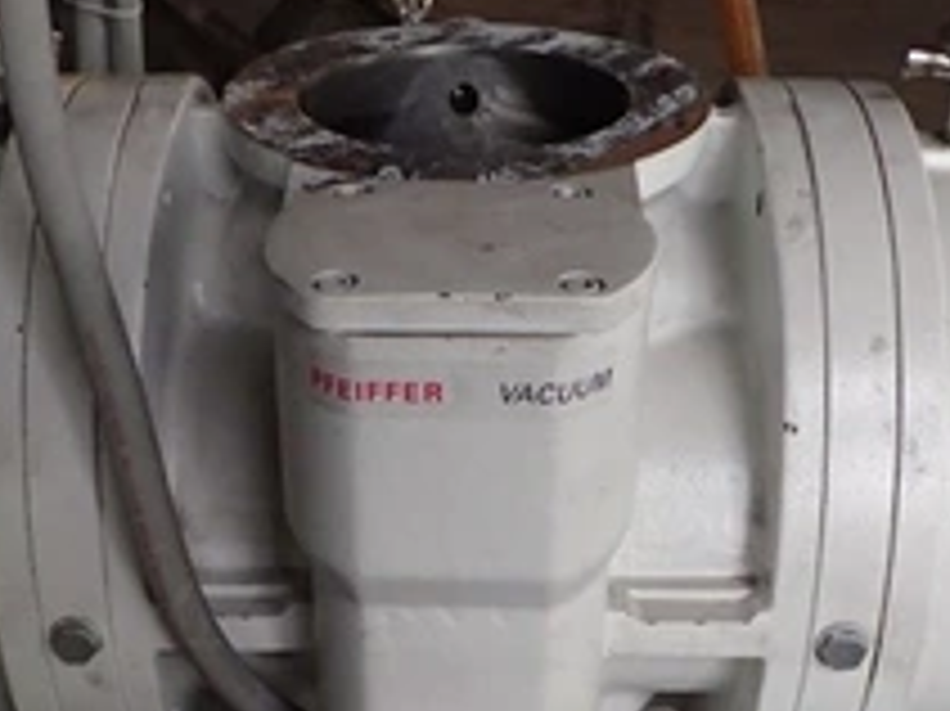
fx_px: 1563
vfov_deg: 25.2
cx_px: 473
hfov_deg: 33.8
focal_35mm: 57
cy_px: 558
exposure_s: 1/30
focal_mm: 5.5
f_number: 2.3
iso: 640
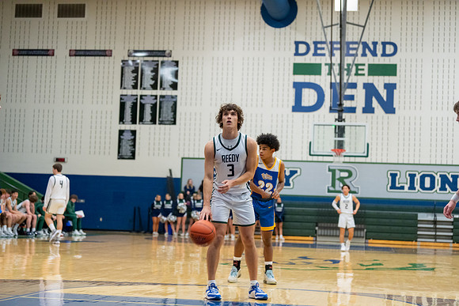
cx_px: 230
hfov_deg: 28.8
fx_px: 893
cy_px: 153
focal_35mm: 70
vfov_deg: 19.5
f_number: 2.8
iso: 5000
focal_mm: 70
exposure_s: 1/500
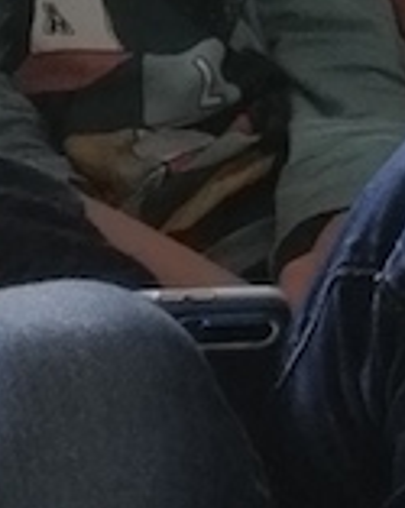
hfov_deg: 5.2
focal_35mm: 299
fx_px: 4493
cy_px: -328
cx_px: 159
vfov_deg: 6.4
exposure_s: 1/50
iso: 64
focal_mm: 3.95
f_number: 1.8
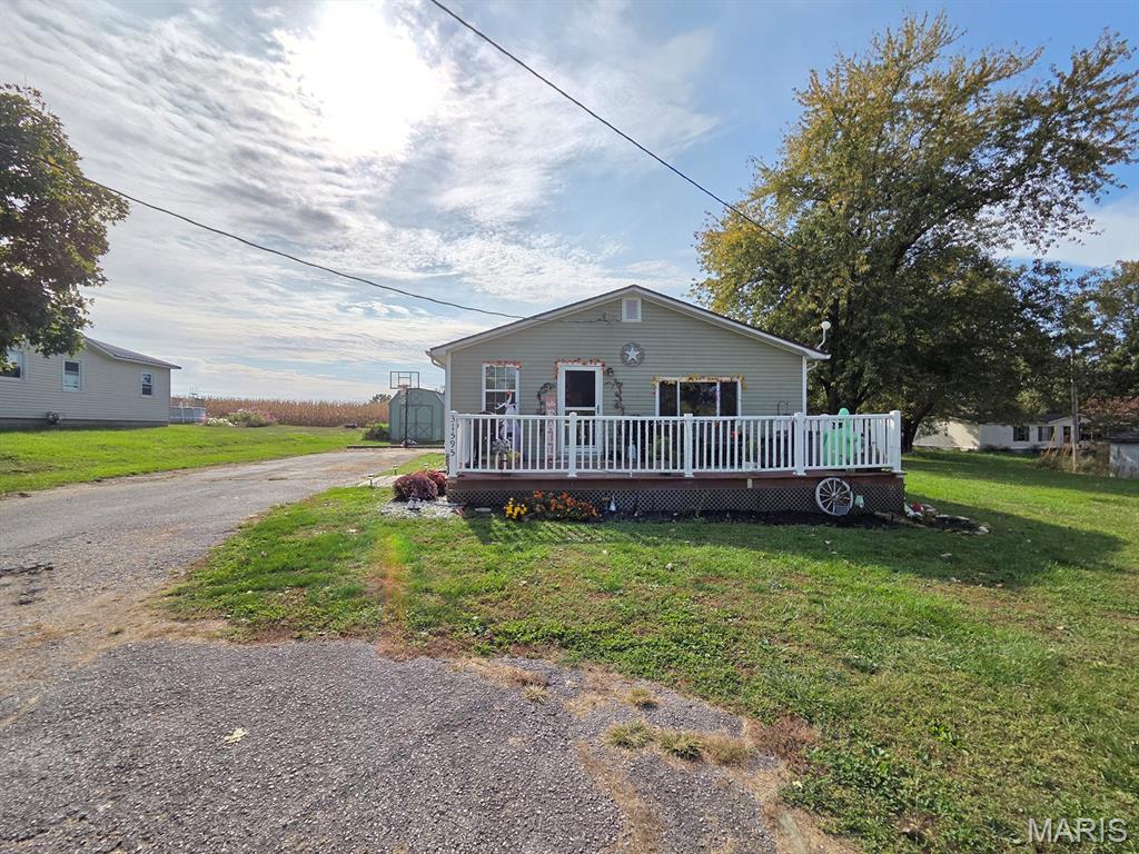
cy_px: 427
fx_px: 428
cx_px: 570
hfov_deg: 106.2
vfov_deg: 89.9
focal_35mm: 13
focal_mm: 2.2
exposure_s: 1/2066
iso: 50
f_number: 2.2
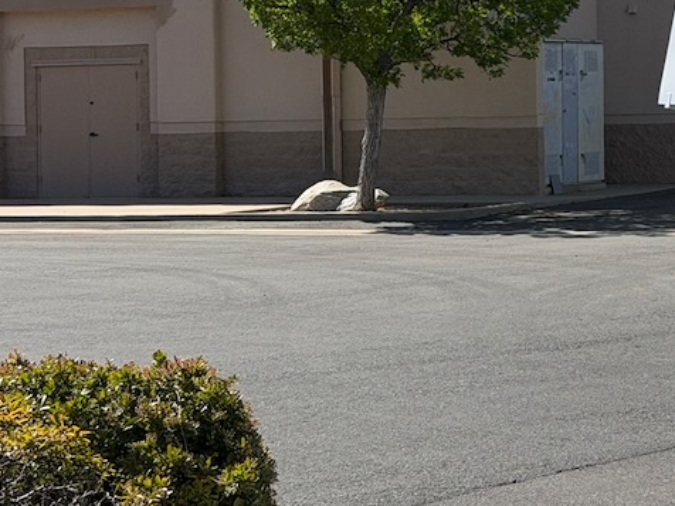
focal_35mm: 129
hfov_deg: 14.6
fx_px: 2515
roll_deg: +1.8
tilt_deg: -0.3
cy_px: 85
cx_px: 876
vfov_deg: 11.4
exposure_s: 1/5208
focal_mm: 6.76
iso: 64
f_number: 1.78
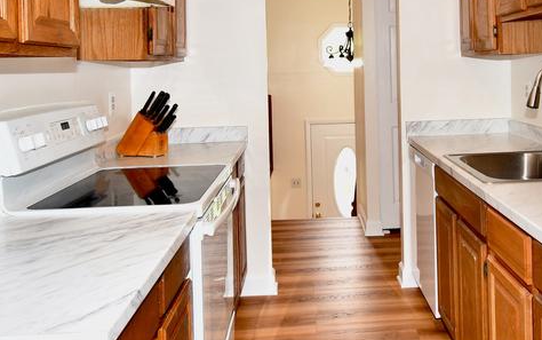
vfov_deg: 37.4
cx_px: 346
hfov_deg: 57.2
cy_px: 82
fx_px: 488
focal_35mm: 33
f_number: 4.5
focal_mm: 10
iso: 450
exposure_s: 1/60
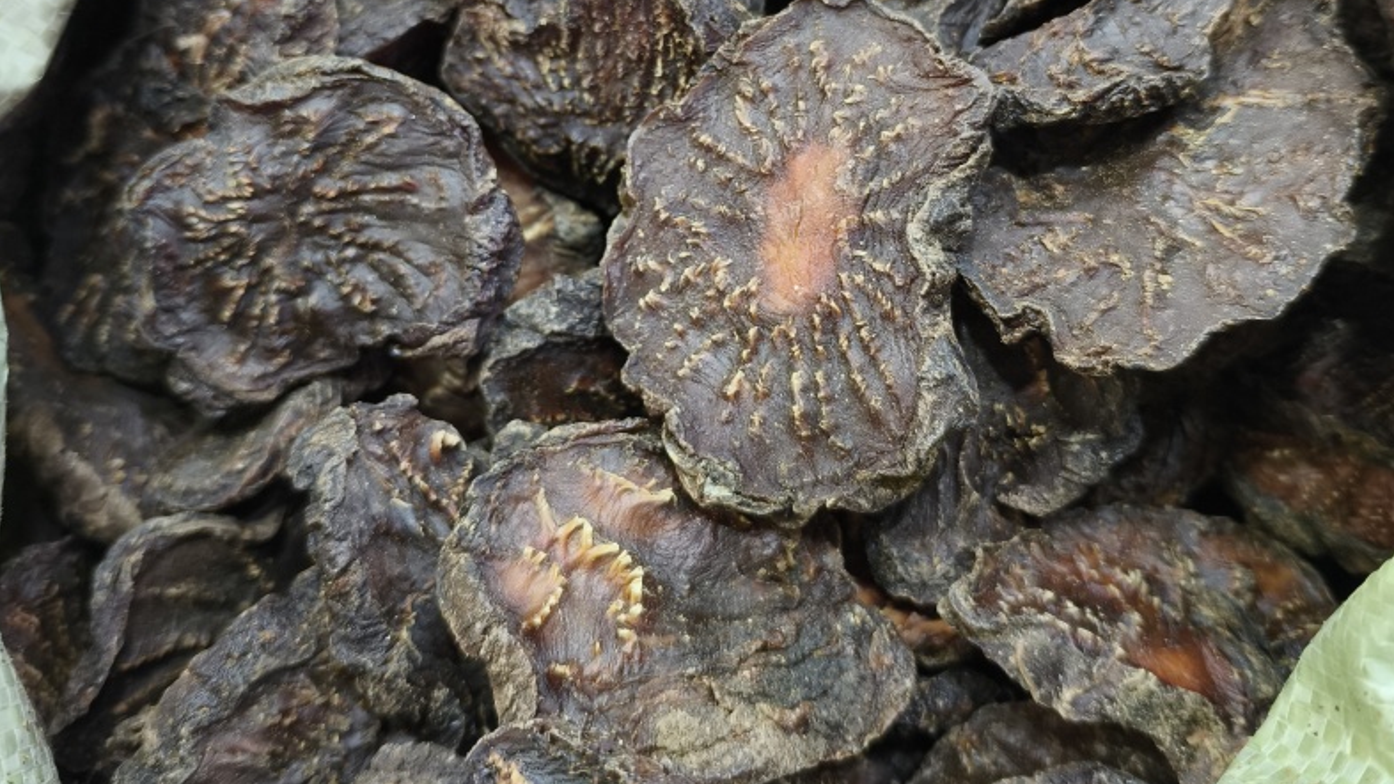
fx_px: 1257
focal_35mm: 34
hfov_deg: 58.0
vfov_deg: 33.6
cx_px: 695
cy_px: 153
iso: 400
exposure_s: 1/50
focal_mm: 5.84
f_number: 1.6
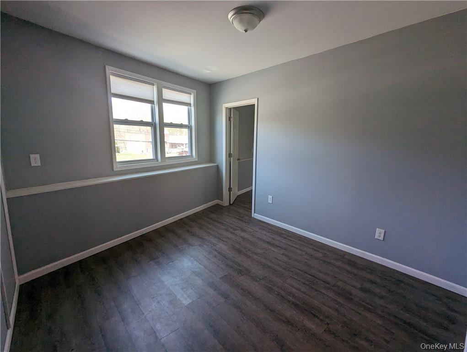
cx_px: 234
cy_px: 176
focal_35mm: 16
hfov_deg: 94.4
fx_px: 216
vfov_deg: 78.2
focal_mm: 2.35
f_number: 2.2
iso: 110
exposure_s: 1/130
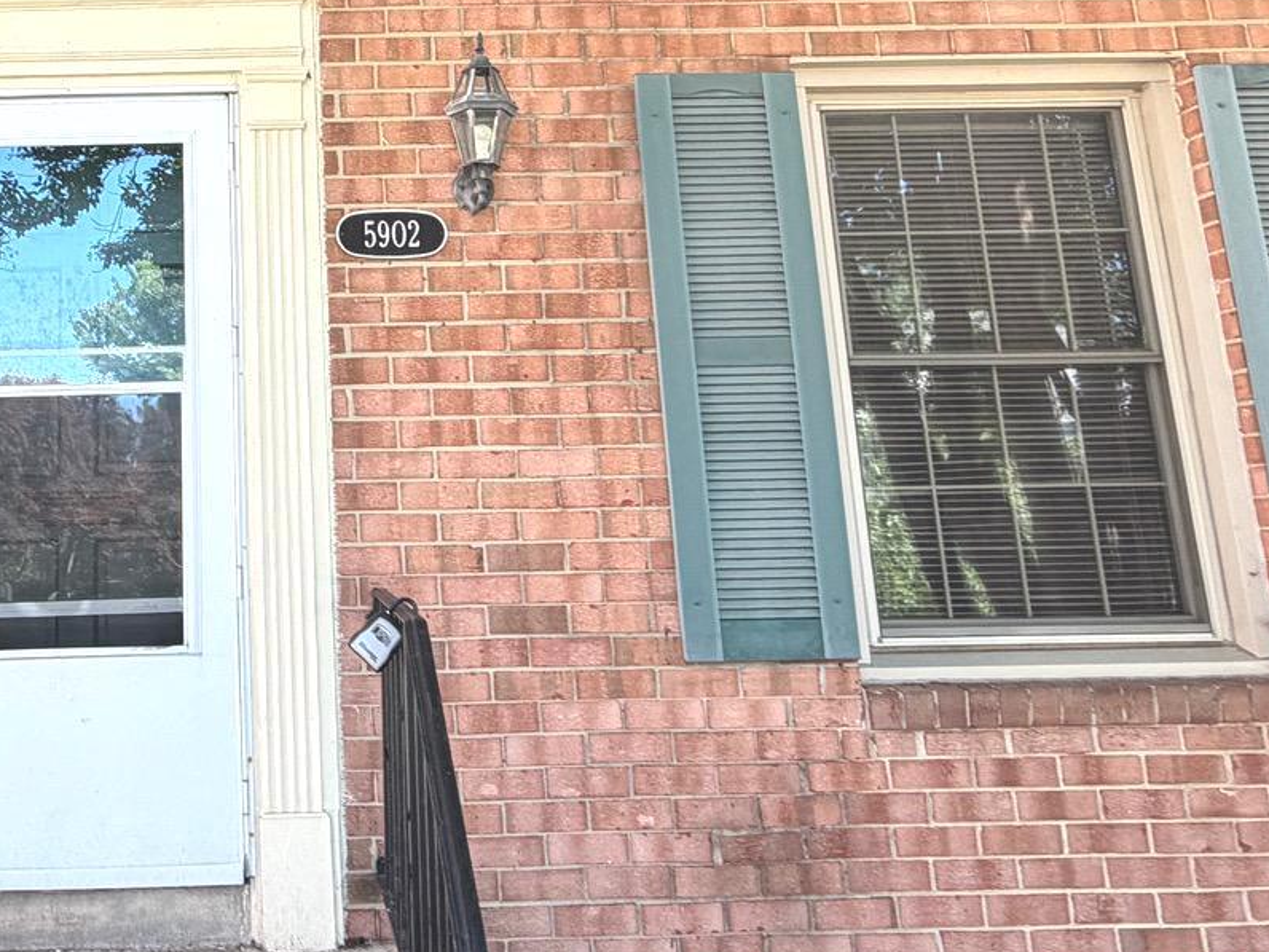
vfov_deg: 38.8
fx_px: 1320
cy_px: 257
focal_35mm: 36
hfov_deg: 48.6
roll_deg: +1.7
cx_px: 265
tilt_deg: +12.7
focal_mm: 2.22
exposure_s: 1/121
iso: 100
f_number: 2.2
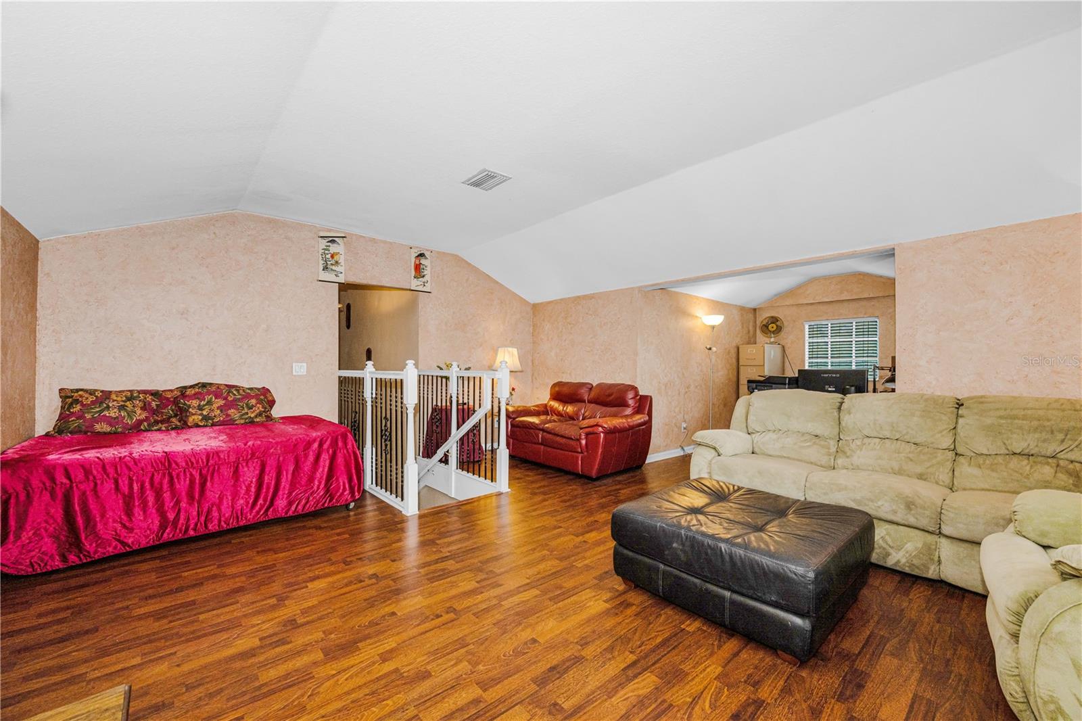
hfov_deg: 104.3
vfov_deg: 81.2
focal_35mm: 14
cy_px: 360
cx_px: 541
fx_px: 421
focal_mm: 14
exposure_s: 1/50
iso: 320
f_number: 8
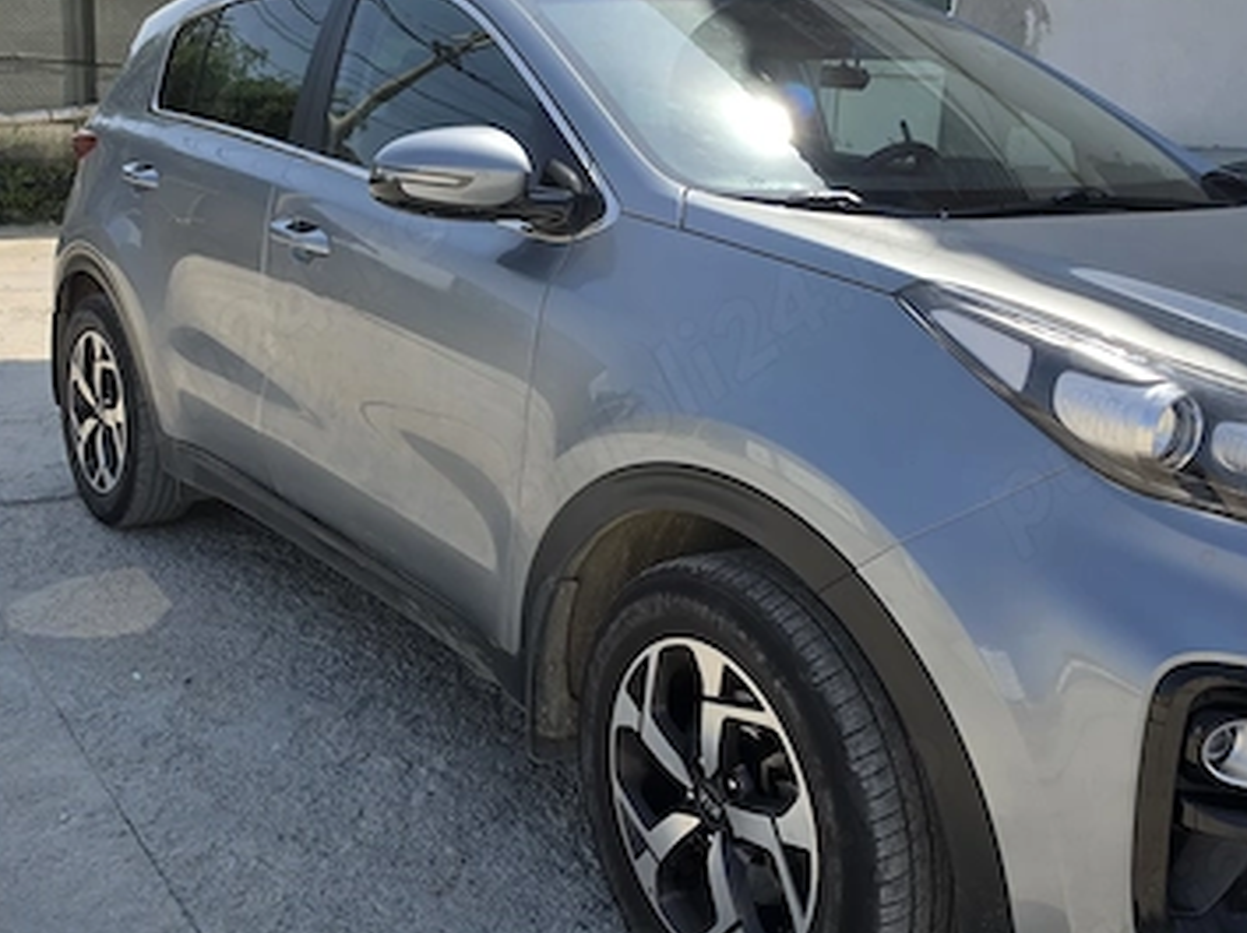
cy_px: 401
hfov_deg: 47.5
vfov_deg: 36.7
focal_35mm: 39
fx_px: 1404
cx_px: 469
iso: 64
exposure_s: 1/6147
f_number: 1.4
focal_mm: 6.5
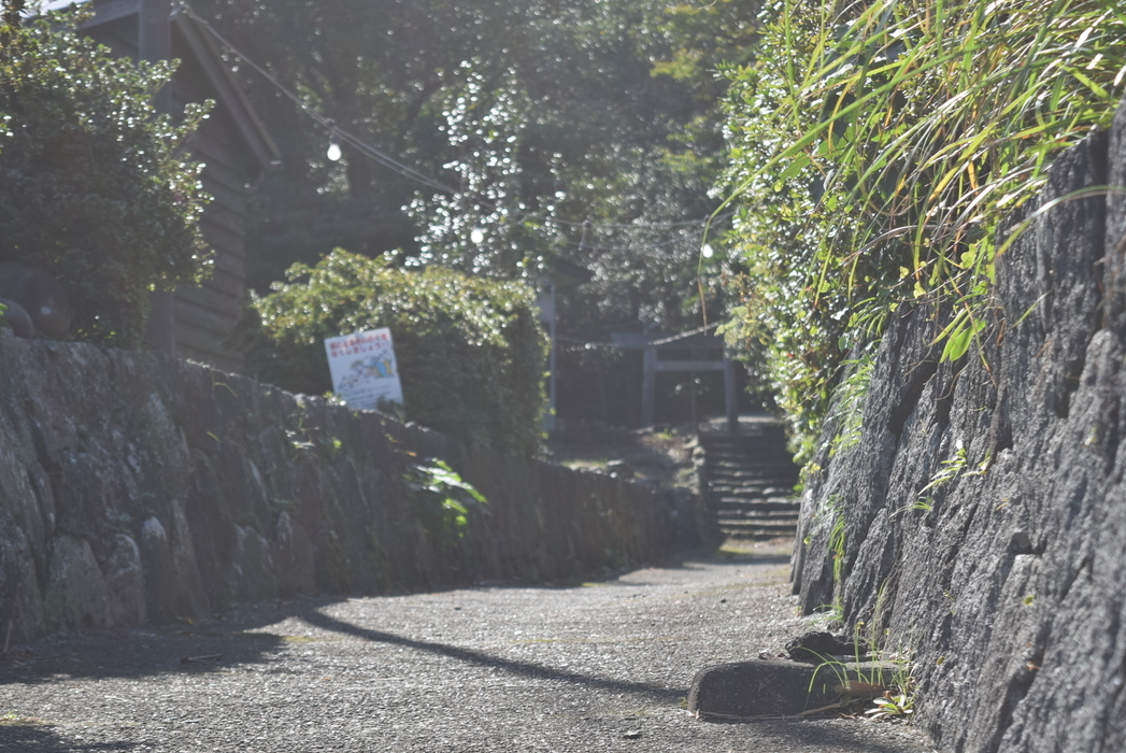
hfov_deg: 21.5
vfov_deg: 14.5
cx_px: 599
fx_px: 2960
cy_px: 425
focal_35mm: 95
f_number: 5.6
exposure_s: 1/320
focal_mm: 55
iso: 100
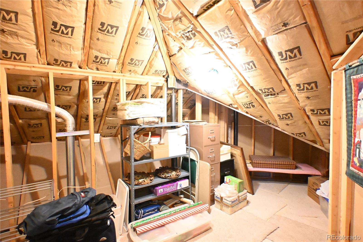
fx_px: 181
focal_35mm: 18
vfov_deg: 67.4
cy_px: 121
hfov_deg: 90.0
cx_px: 182
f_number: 3.5
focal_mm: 12
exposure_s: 1/40
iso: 12800
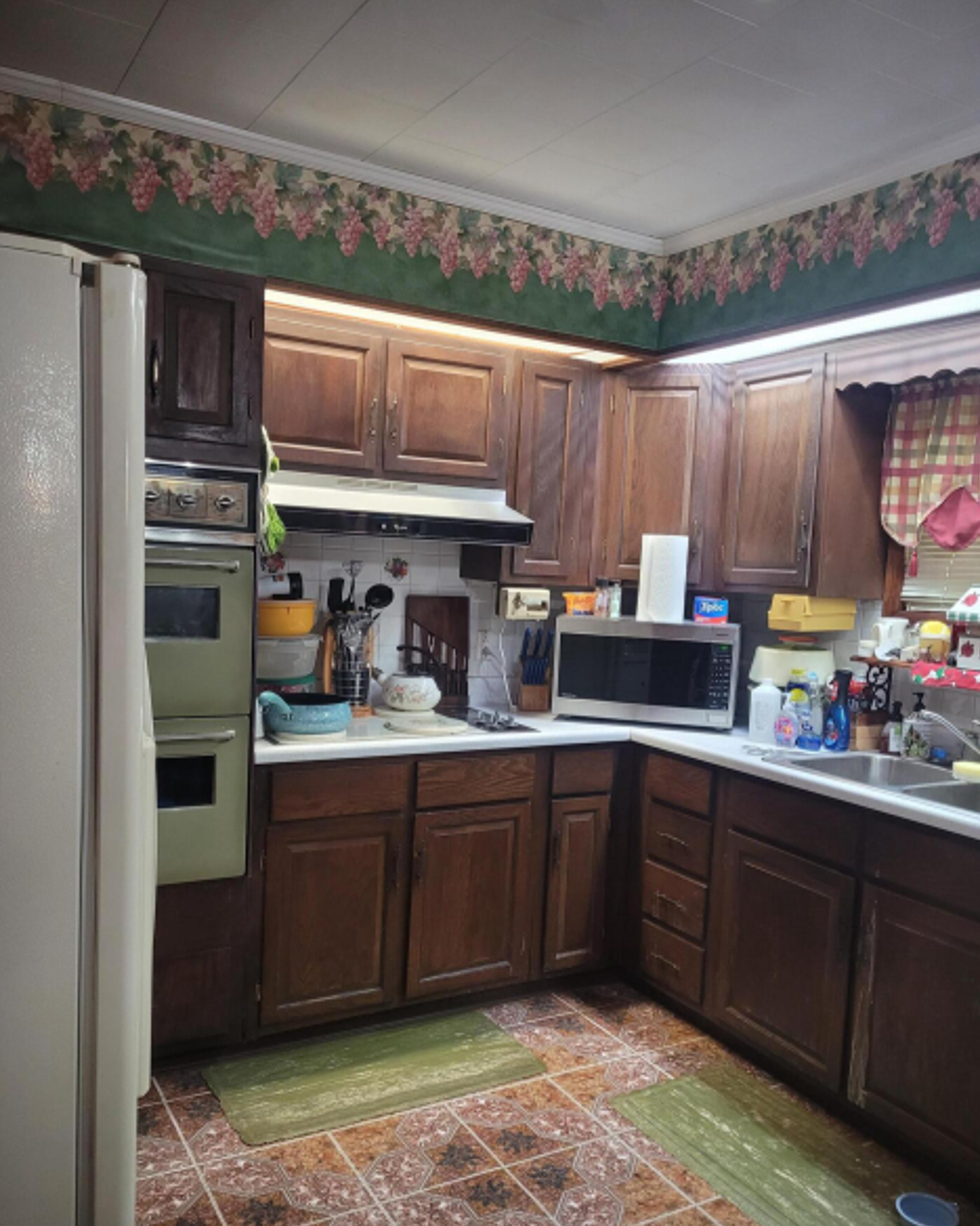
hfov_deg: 49.9
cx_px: 514
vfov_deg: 60.4
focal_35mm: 29
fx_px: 1052
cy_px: 652
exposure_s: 1/40
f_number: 1.8
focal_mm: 5.4
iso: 320
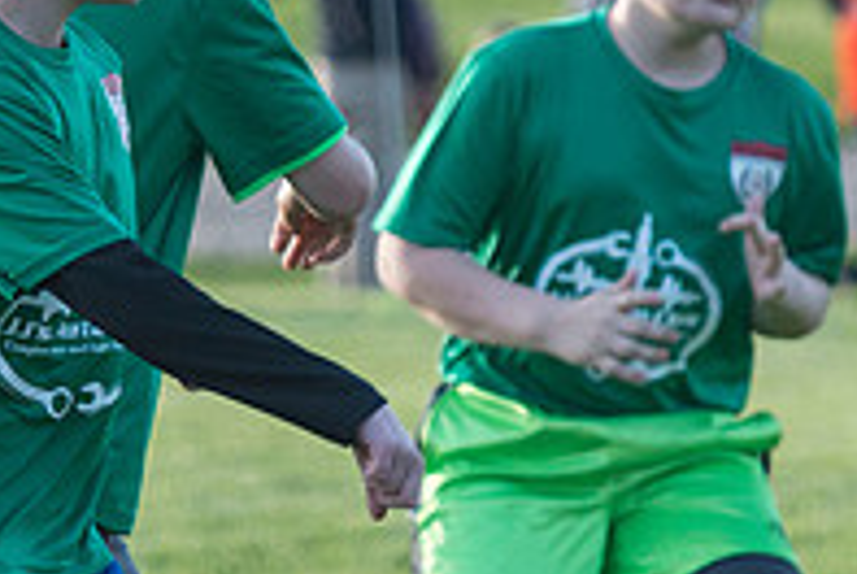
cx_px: 248
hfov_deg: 2.7
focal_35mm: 750
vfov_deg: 1.8
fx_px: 17881
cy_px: 413
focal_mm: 220
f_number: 7.1
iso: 1600
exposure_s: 1/800
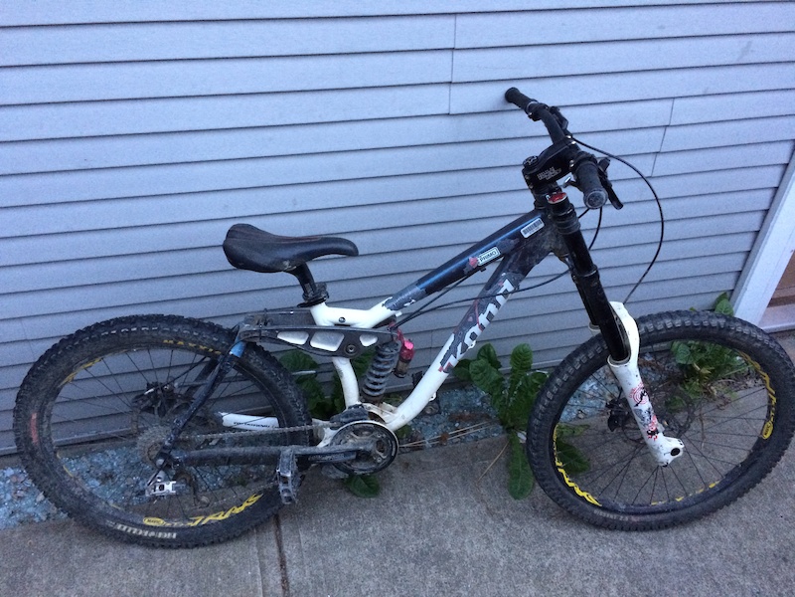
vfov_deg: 48.2
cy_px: 298
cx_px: 398
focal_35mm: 29
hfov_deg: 61.7
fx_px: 666
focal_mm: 4.15
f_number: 2.2
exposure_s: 1/30
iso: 320
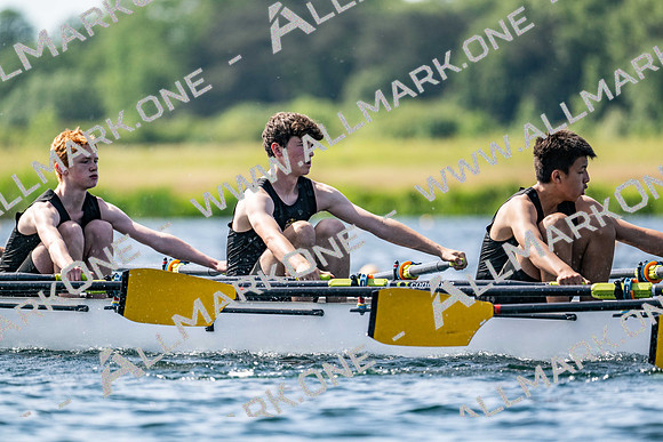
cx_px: 332
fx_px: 7368
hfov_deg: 5.2
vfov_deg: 3.4
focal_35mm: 400
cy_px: 221
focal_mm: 400
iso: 320
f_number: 4.5
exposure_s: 1/2500
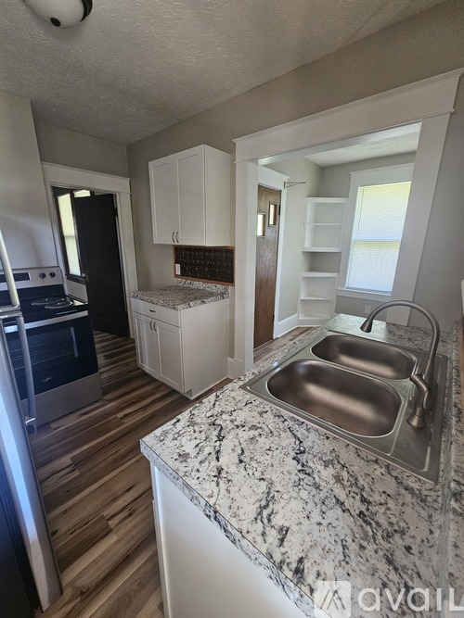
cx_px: 232
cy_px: 309
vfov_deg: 106.2
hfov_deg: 89.9
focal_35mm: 13
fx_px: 232
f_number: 2.2
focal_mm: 2.2
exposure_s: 1/30
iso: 320
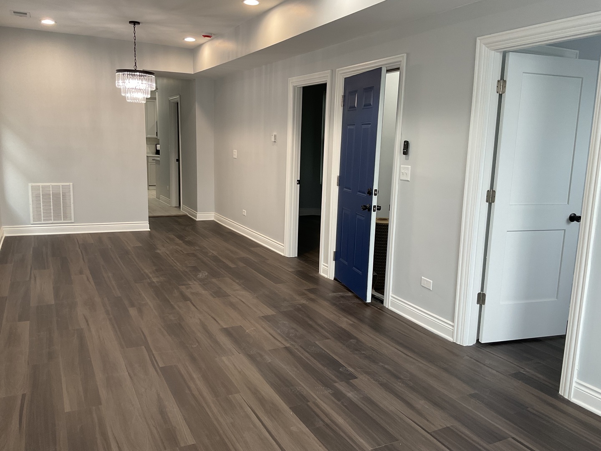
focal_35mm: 29
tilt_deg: -10.5
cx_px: 300
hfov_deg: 61.7
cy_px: 226
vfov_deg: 48.2
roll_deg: -1.6
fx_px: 503
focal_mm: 3
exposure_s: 1/120
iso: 64
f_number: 1.8
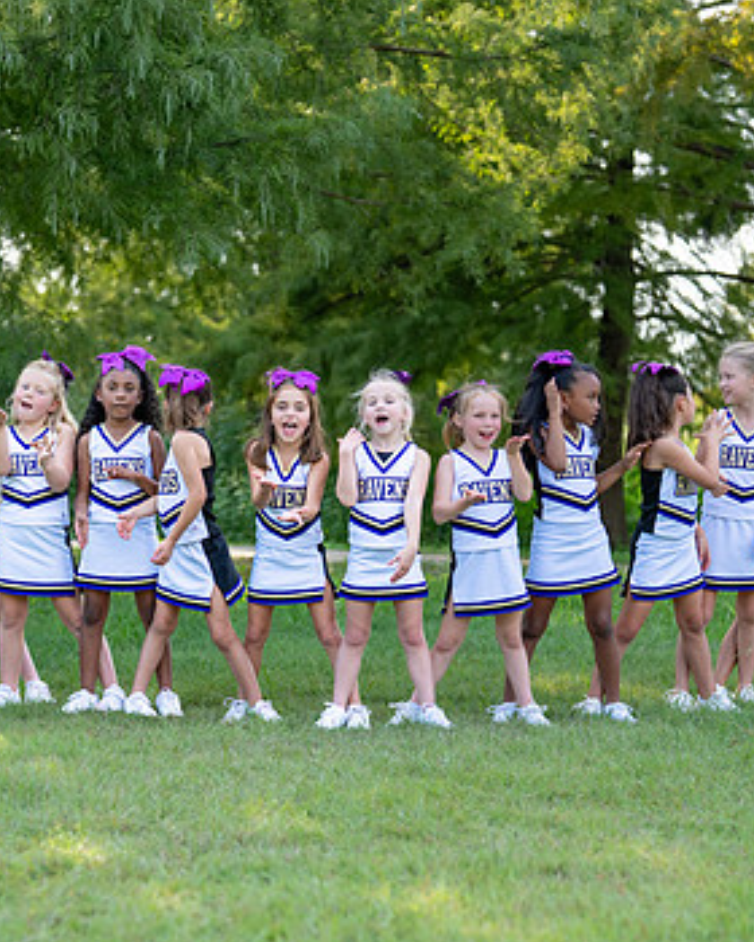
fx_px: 2566
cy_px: 585
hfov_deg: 16.7
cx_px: 305
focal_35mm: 92
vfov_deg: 20.8
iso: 125
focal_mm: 50
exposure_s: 1/1250
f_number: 2
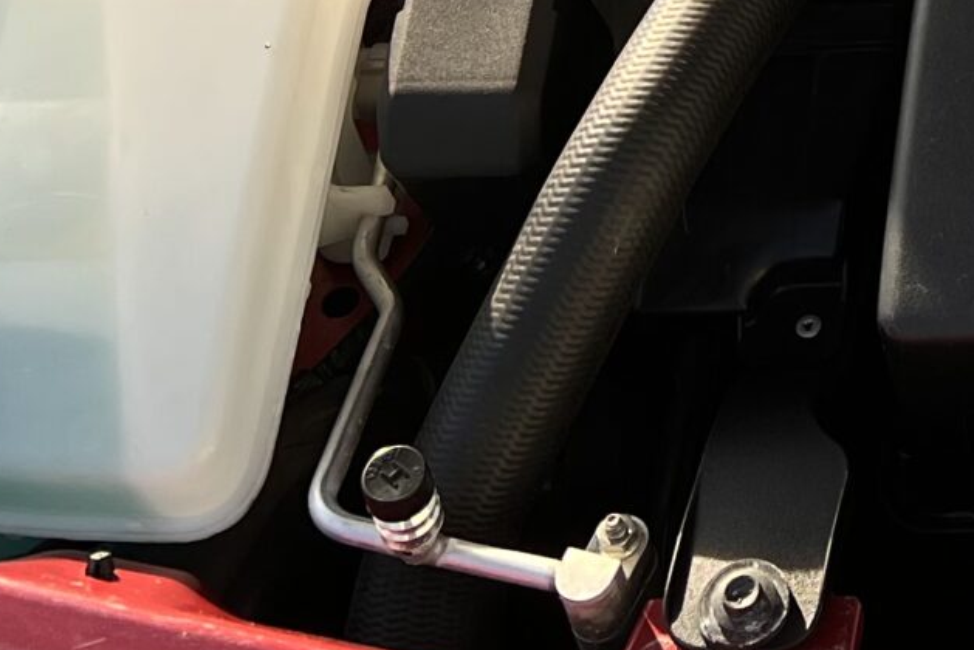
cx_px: 1538
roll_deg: +0.3
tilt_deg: -43.6
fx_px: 2977
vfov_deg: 11.4
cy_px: -599
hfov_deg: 16.6
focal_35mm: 110
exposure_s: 1/526
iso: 50
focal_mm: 5.7
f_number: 1.5
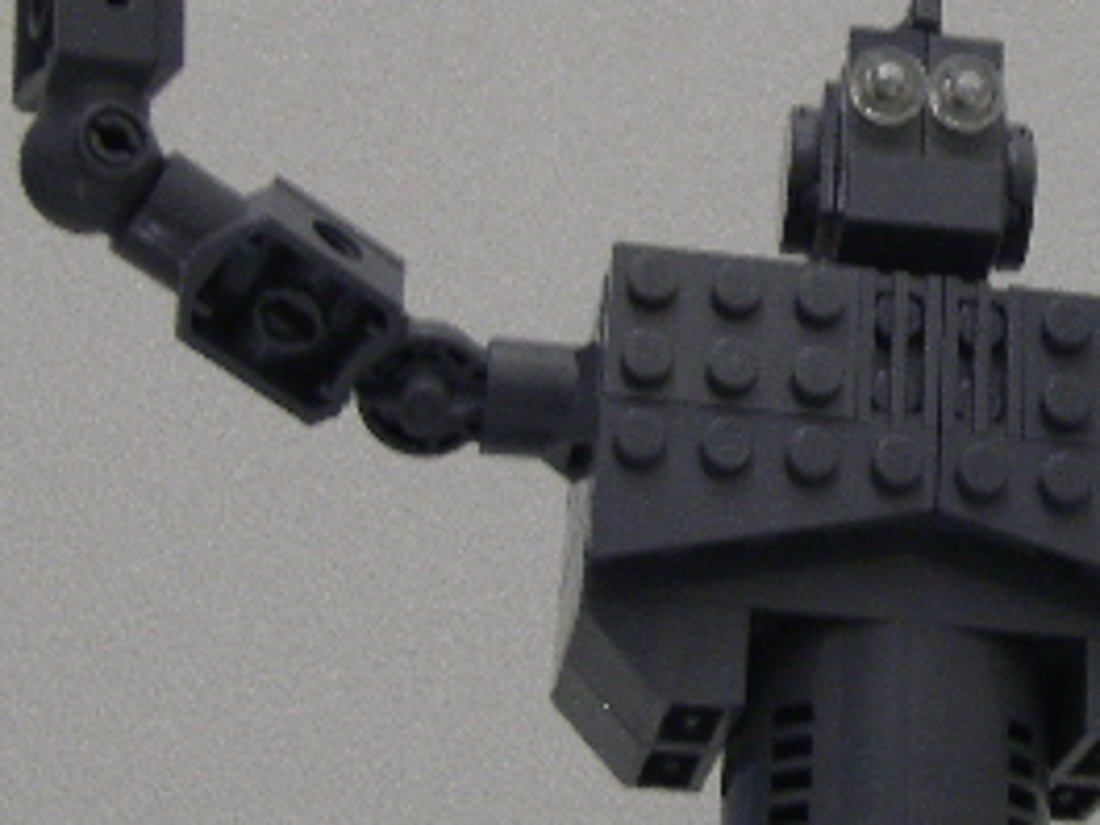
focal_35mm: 92
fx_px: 2924
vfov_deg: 16.0
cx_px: 912
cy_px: 254
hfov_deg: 21.0
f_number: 3.3
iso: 160
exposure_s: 1/20
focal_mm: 6.3
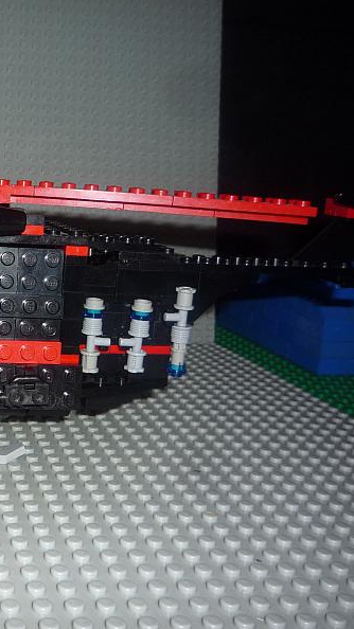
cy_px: 316
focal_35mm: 44
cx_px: -46
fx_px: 734
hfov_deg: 25.0
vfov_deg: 46.4
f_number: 4
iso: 100
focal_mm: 5.2
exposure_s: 1/30
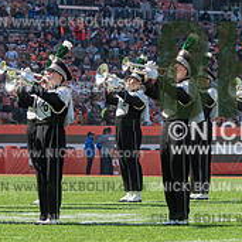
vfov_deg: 6.4
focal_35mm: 274
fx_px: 2167
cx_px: 258
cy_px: 88
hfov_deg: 6.4
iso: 400
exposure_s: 1/2000
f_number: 5
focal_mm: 95
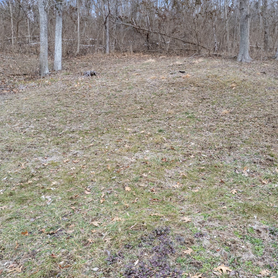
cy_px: 140
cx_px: 174
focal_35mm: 29
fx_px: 263
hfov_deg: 55.0
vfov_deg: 55.6
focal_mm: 8.38
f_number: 2.8
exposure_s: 1/125
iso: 100
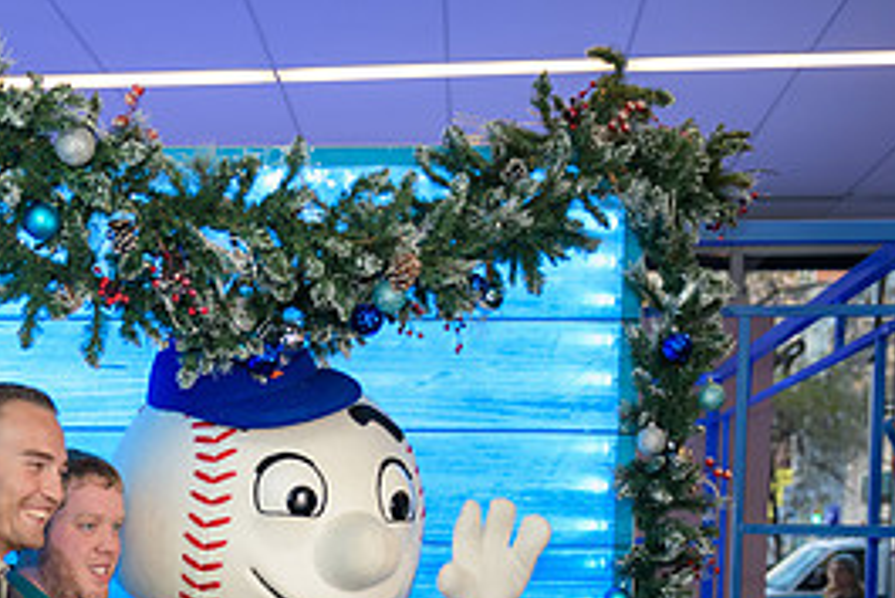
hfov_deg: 28.3
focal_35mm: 70
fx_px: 1741
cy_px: 650
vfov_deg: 18.8
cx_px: 186
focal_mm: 32
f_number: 3.2
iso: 400
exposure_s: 1/125
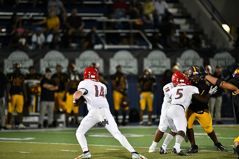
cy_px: 80
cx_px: 120
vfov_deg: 4.6
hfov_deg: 6.9
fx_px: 1992
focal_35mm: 300
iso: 3200
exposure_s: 1/1000
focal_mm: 300
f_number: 2.8
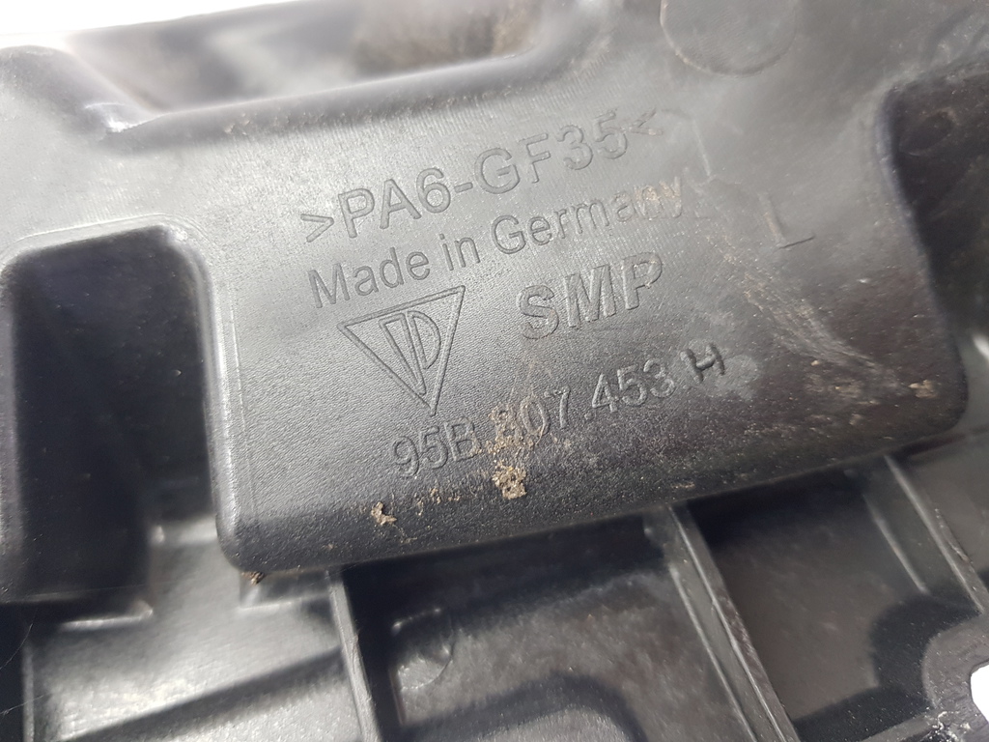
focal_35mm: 26
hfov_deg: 67.3
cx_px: 494
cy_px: 371
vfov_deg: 53.1
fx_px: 743
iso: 125
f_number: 1.7
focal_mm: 4.2
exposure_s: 1/50
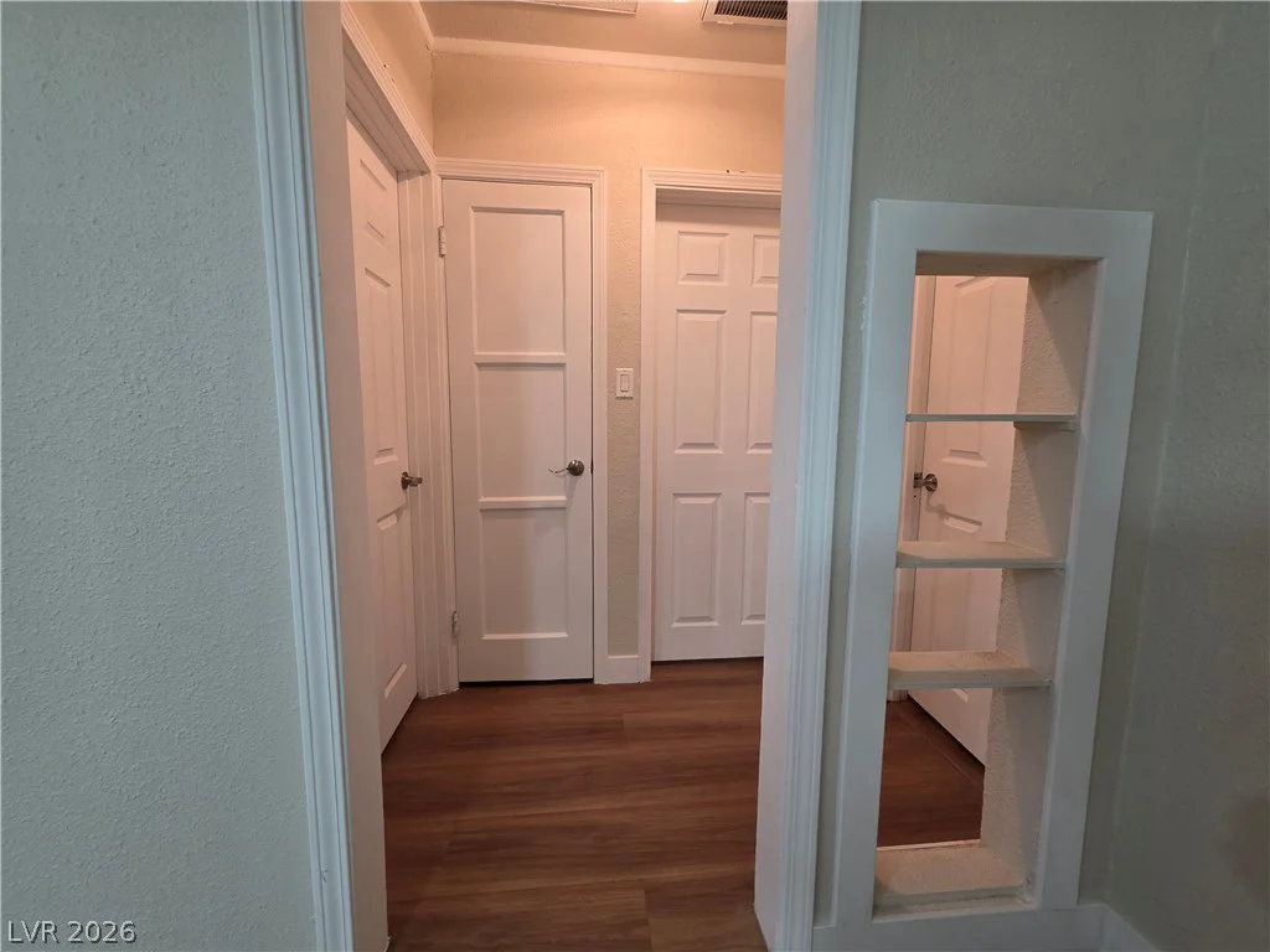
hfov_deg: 106.2
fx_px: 477
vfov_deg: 89.9
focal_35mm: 13
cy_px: 476
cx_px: 635
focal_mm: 2.2
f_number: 1.9
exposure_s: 1/60
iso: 250
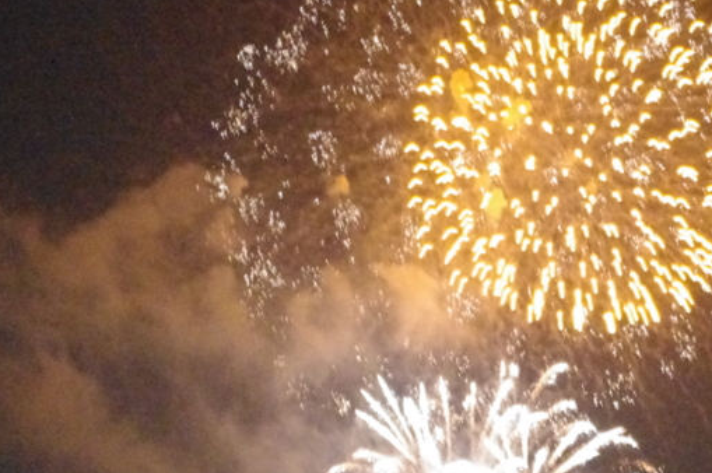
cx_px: 490
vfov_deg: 5.3
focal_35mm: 258
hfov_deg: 8.0
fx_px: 5096
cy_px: 527
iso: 6400
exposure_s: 1/13
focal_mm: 55
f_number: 5.6
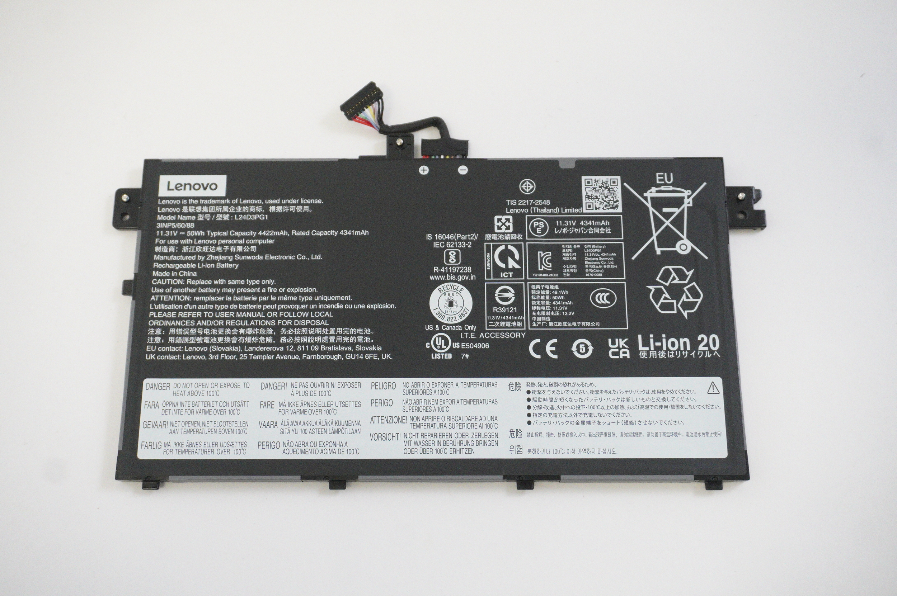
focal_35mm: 39
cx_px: 448
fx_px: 971
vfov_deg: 34.1
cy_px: 298
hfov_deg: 49.6
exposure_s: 1/250
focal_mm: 26
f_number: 5.6
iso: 5000
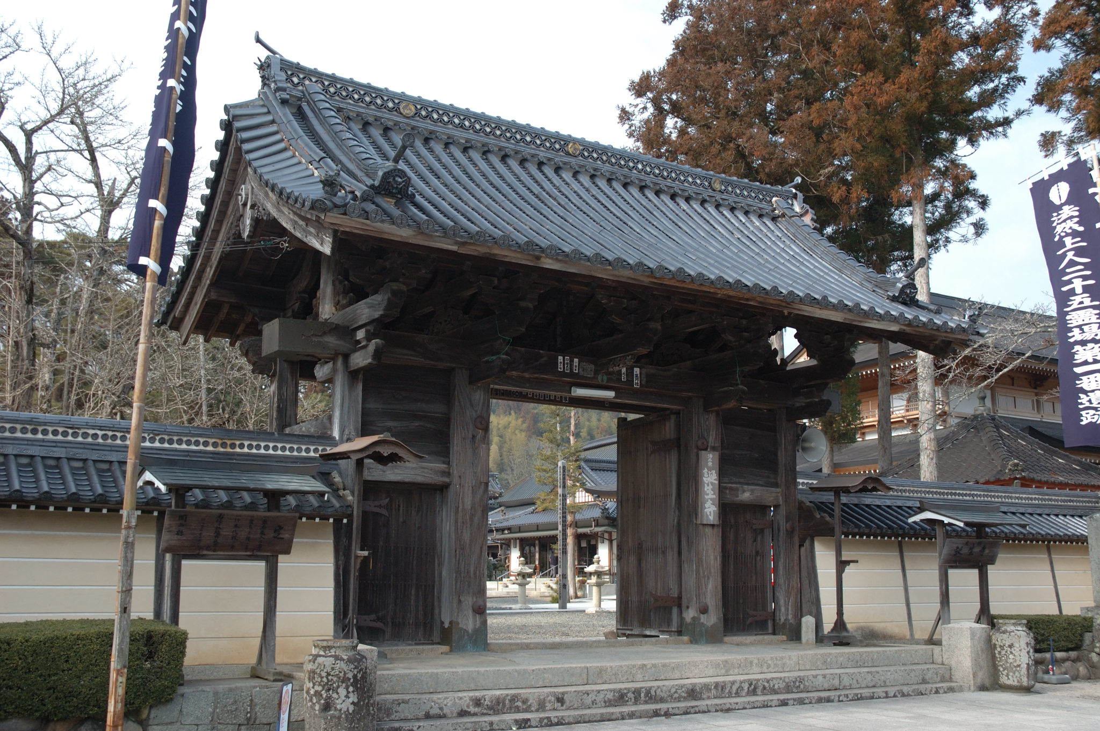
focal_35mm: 38
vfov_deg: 35.4
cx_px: 550
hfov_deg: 51.3
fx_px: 1145
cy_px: 366
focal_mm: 25
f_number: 5
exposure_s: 1/100
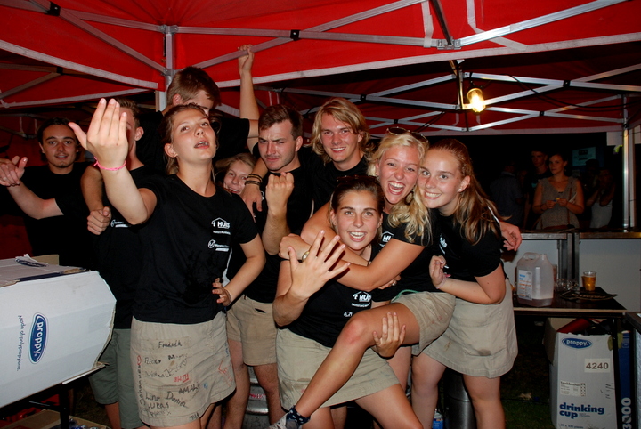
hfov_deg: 61.9
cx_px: 320
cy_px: 214
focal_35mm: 30
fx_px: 535
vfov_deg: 43.7
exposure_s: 1/60
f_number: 3.8
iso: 320
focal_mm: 20
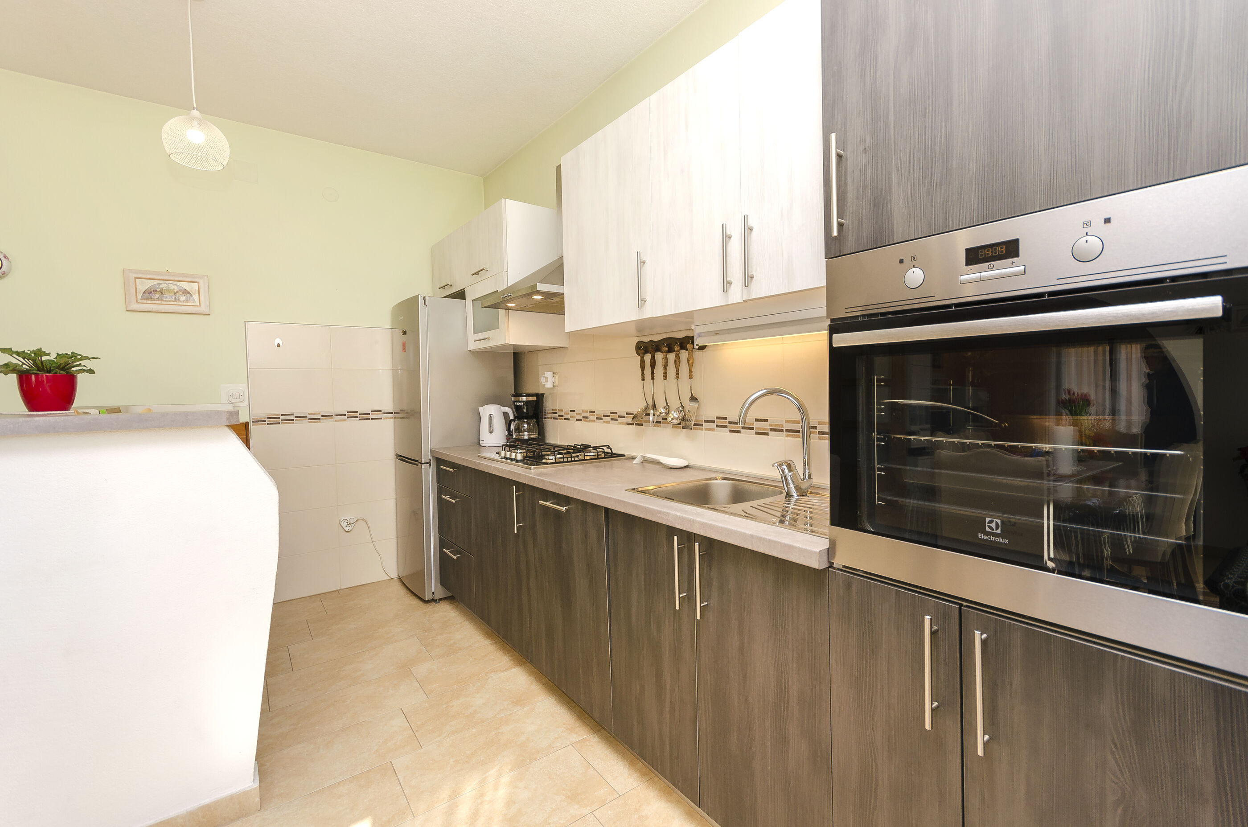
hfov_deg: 100.5
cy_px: 414
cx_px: 624
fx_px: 519
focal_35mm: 15
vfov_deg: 77.1
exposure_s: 1/80
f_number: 7.1
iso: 125
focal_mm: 10
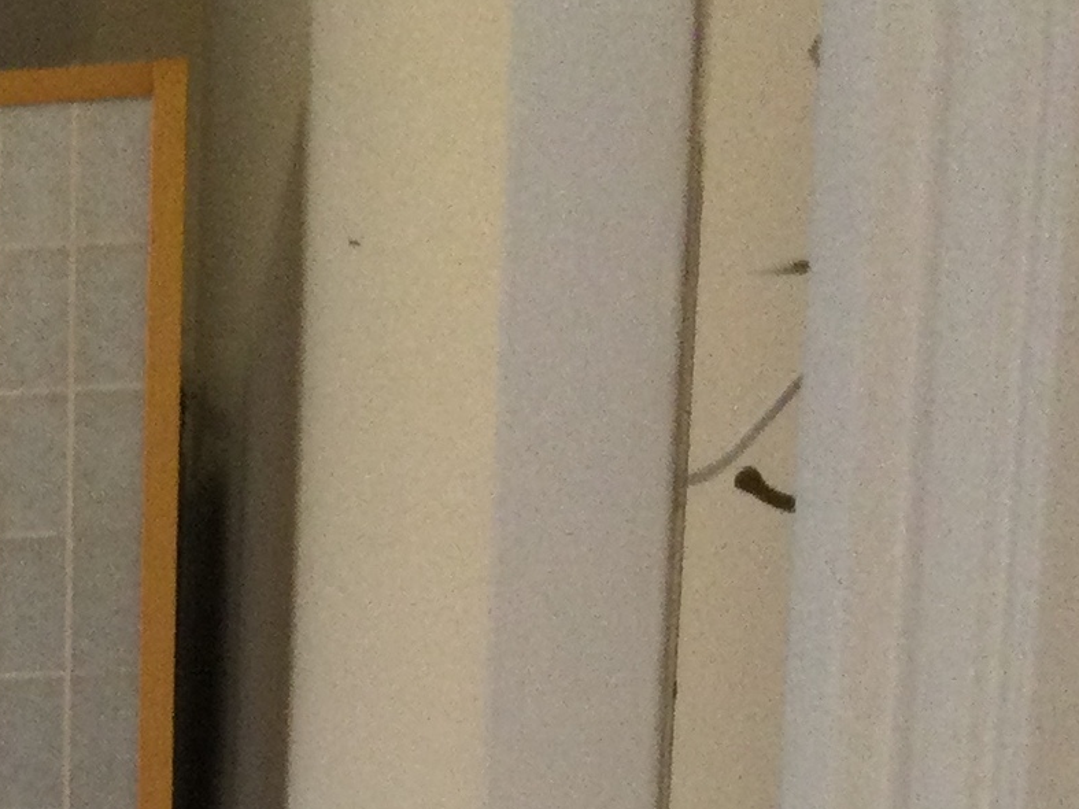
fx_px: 3771
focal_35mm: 121
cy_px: 1179
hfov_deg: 14.1
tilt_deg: -16.1
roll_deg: +1.9
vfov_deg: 11.8
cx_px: -960
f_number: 2.4
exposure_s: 1/30
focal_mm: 3.3
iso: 50
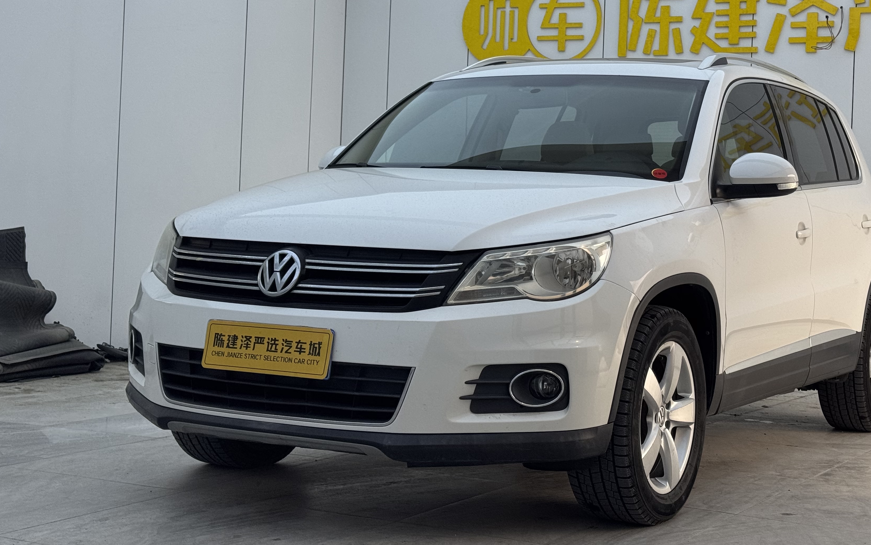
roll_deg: -1.6
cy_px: 177
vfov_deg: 20.9
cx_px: 495
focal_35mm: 62
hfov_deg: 32.9
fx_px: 1472
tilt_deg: +4.9
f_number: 1.78
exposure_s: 1/876
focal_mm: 6.76
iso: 64
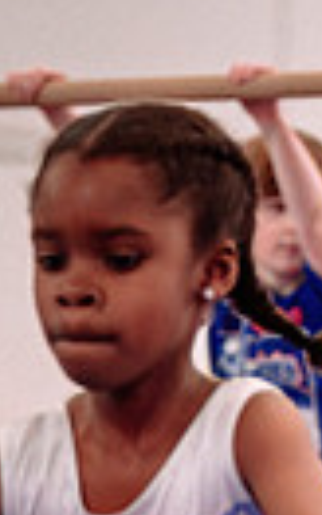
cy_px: 674
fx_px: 5147
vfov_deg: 5.7
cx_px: 613
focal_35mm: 367
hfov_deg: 3.6
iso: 1600
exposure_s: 1/400
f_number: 2.8
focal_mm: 72
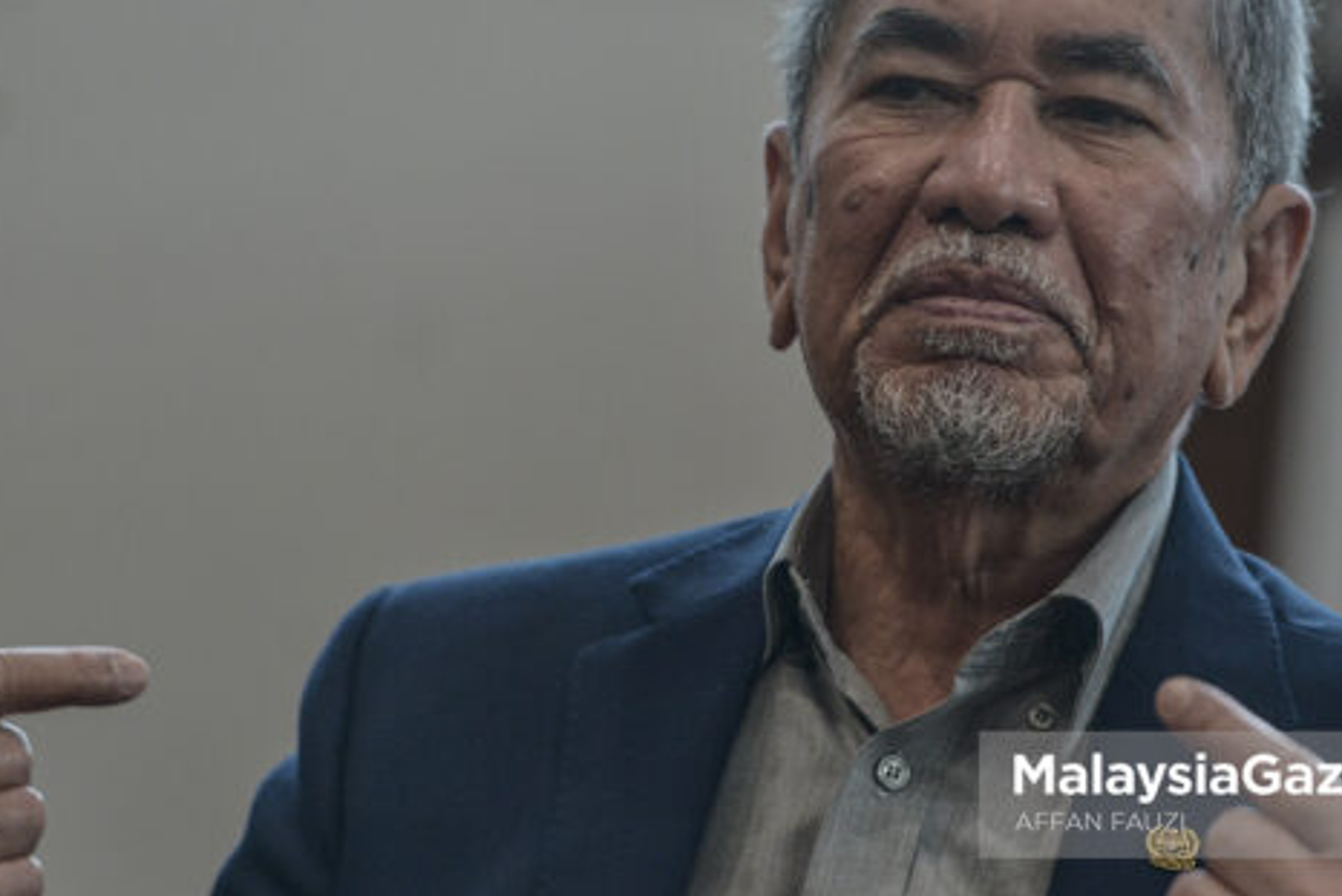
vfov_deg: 4.7
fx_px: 10888
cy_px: 470
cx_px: 707
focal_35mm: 292
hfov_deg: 7.1
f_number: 2.8
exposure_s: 1/320
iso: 640
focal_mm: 200
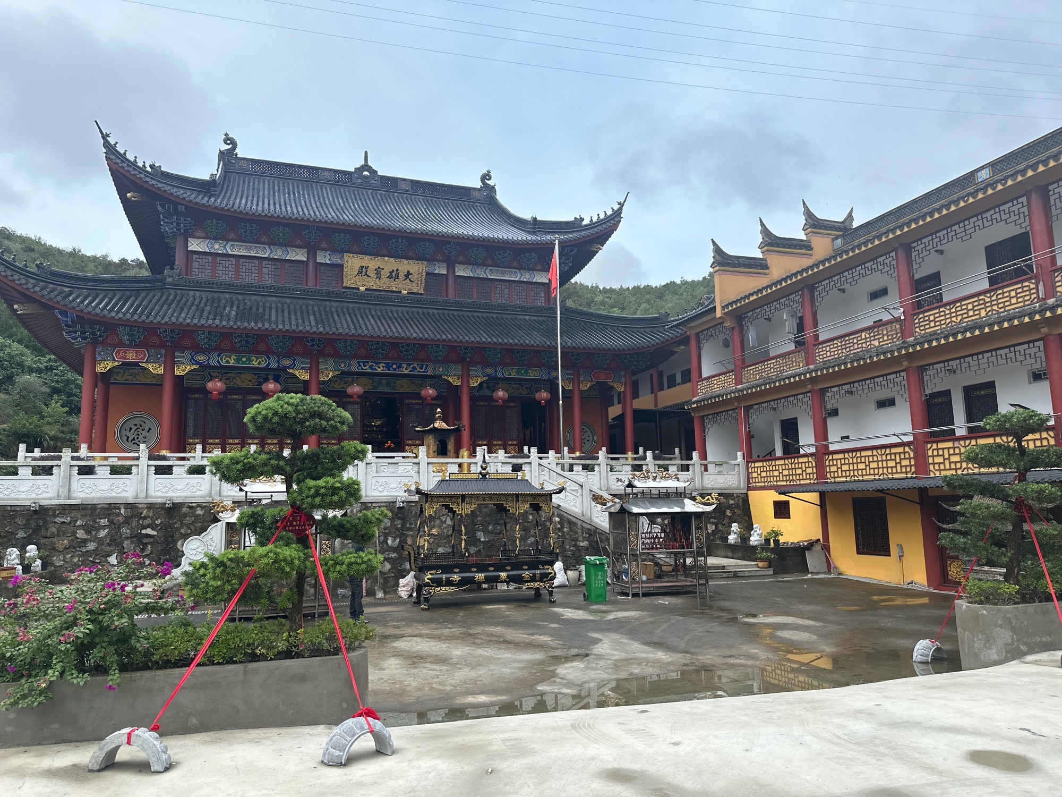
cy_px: 398
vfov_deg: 56.8
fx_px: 736
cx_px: 531
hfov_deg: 71.6
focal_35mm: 24
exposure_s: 1/1453
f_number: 1.78
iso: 80
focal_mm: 6.86
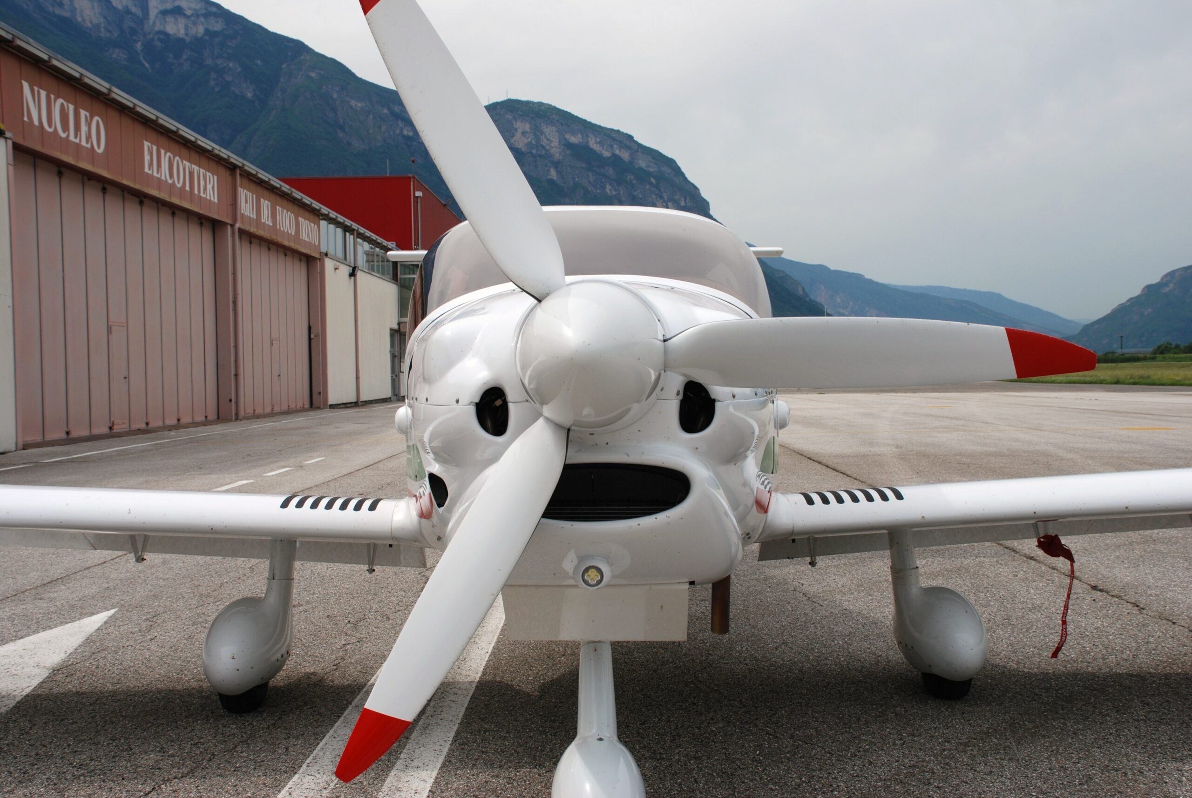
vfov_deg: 34.3
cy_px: 399
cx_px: 596
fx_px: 1293
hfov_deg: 49.5
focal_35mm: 39
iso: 100
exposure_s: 1/250
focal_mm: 26
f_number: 8
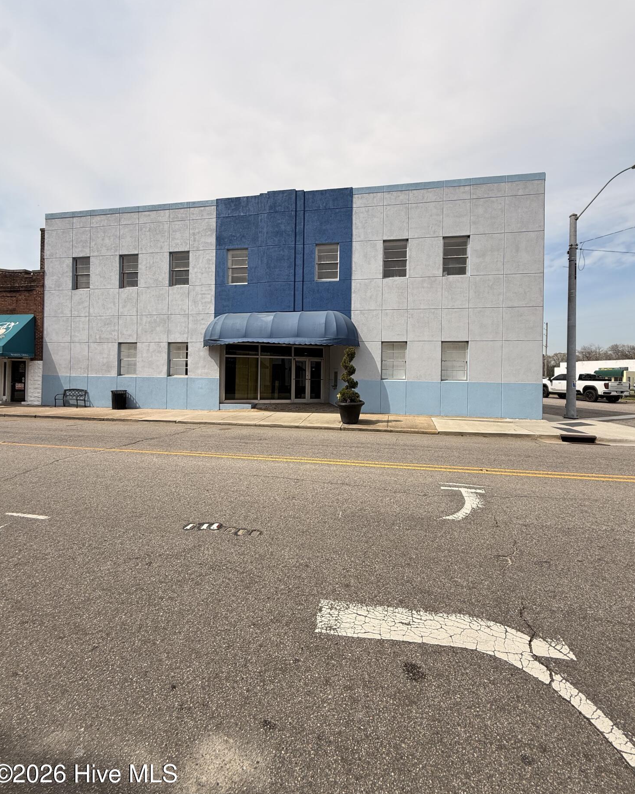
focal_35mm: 15
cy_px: 378
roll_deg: -1.2
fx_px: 352
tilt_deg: +1.9
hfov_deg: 84.0
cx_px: 318
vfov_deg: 96.7
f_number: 2.2
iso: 50
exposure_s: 1/2410
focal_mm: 2.22
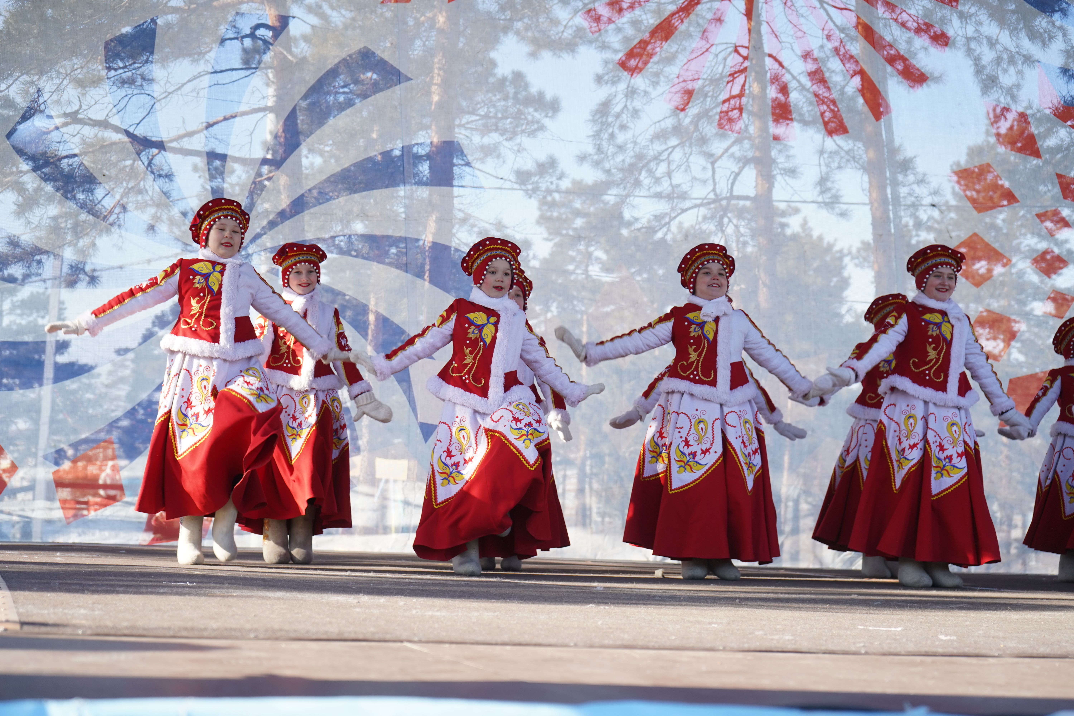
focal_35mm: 59
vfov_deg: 23.0
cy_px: 358
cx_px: 537
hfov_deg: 33.9
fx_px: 1760
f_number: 5.6
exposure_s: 1/200
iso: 250
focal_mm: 59
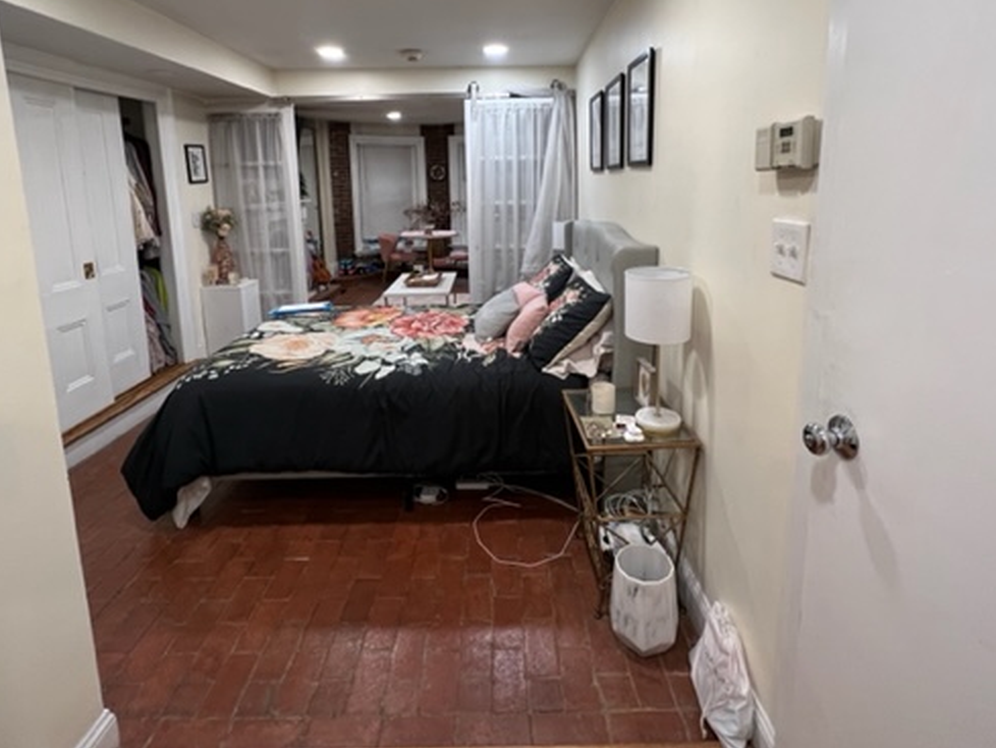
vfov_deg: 72.9
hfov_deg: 91.0
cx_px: 493
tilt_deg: -9.5
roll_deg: +1.1
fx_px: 489
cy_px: 261
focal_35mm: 17
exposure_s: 1/61
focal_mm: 1.57
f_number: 1.8
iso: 125
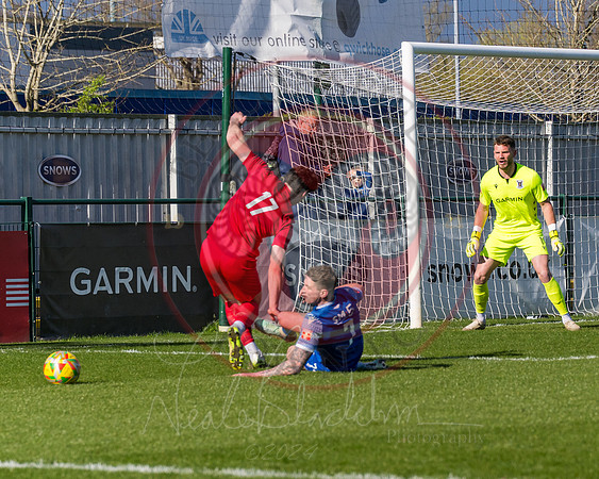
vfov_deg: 6.5
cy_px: 359
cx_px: 469
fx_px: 4183
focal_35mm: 236
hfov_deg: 8.2
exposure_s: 1/3200
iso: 200
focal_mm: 93
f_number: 4
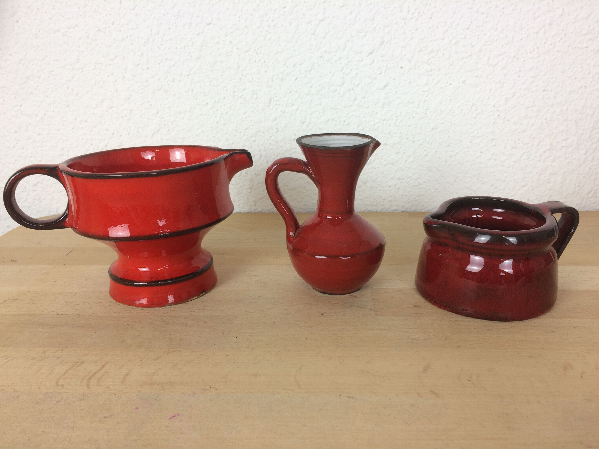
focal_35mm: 29
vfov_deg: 48.2
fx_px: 502
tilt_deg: -17.3
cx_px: 300
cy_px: 224
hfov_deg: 61.7
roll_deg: +0.4
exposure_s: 1/50
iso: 40
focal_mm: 4.15
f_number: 2.2
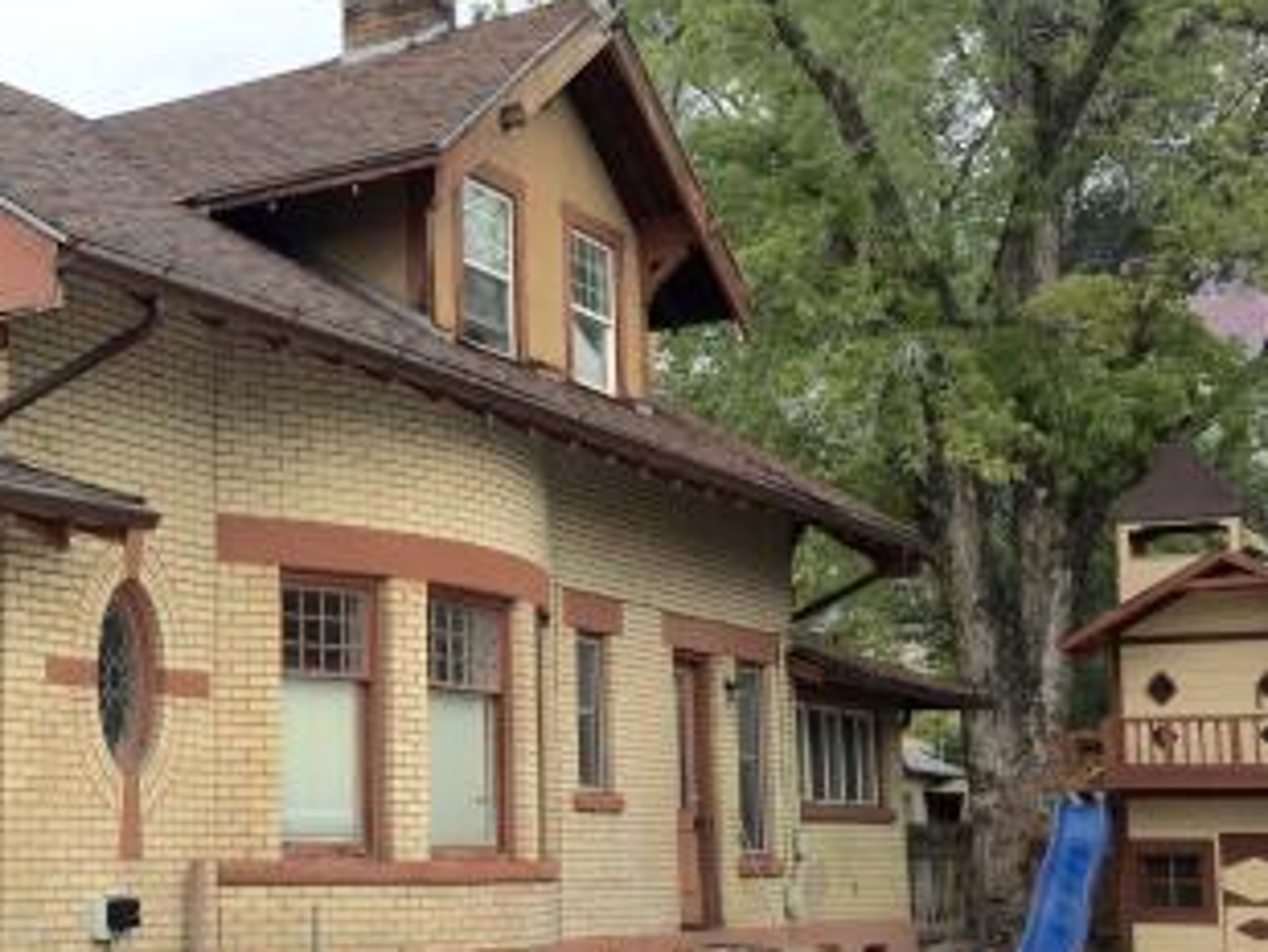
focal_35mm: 60
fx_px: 2199
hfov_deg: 30.2
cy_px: 611
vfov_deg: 24.3
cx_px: 37
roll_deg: +0.1
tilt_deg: +8.7
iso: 32
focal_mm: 4.15
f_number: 2.2
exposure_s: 1/1236
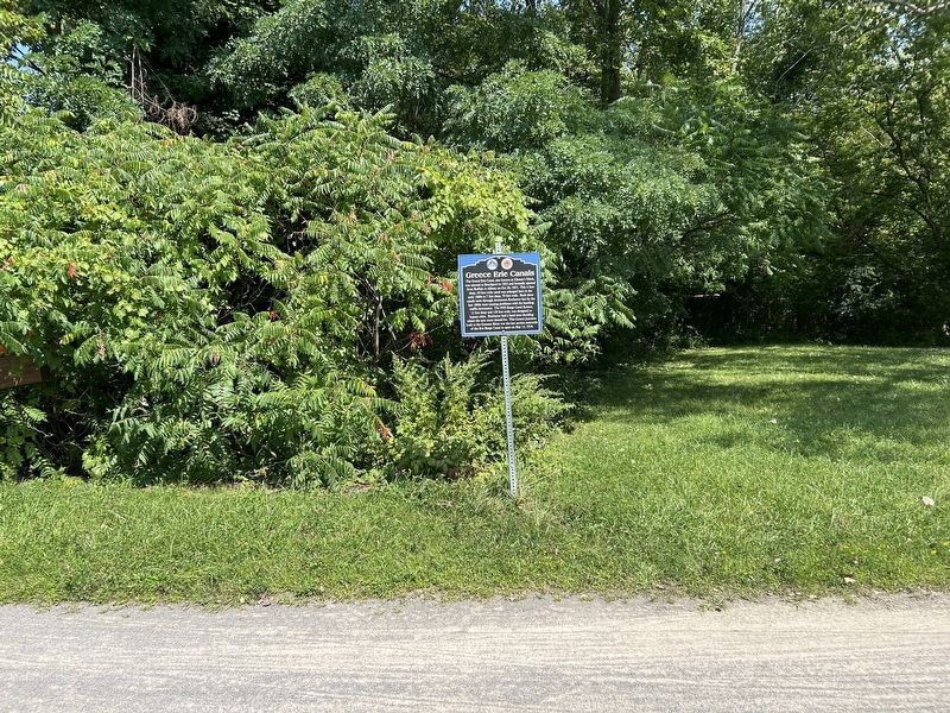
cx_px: 475
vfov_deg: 53.1
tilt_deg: -2.2
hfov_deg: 67.3
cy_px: 356
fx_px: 714
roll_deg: +2.4
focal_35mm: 26
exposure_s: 1/1901
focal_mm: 5.7
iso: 50
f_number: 1.5
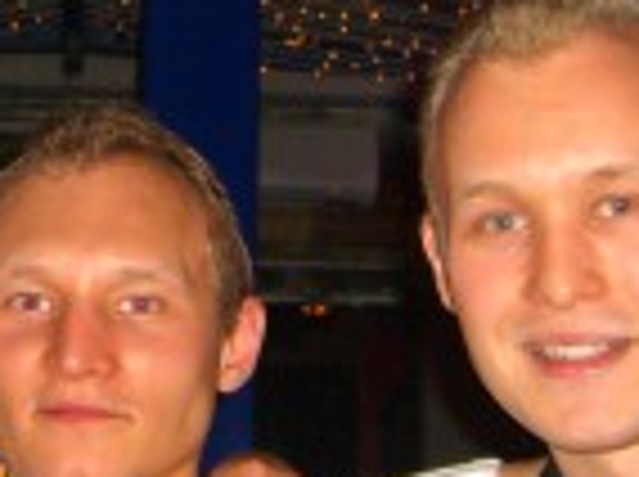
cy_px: 112
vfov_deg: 9.2
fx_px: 2967
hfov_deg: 12.2
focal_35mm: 161
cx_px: 90
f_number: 2.8
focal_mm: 7.9
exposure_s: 1/60
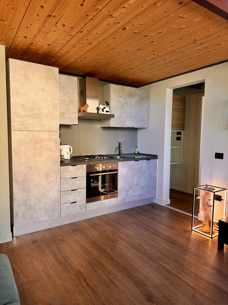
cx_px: 114
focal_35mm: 24
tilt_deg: -4.4
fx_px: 211
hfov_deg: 56.8
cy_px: 152
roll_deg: -0.4
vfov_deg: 71.6
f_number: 1.78
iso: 125
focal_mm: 6.86
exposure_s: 1/100
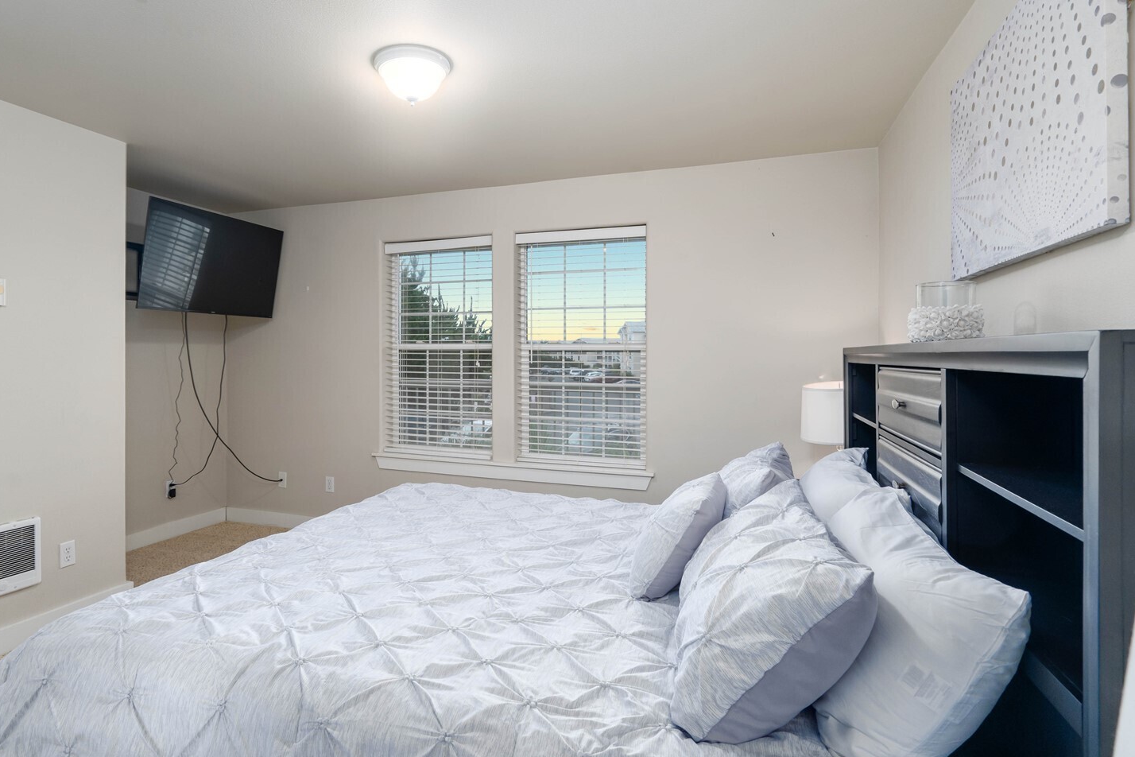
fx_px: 599
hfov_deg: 86.4
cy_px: 373
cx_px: 487
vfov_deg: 64.6
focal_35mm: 19
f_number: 7.1
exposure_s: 1/60
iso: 500
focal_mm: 16
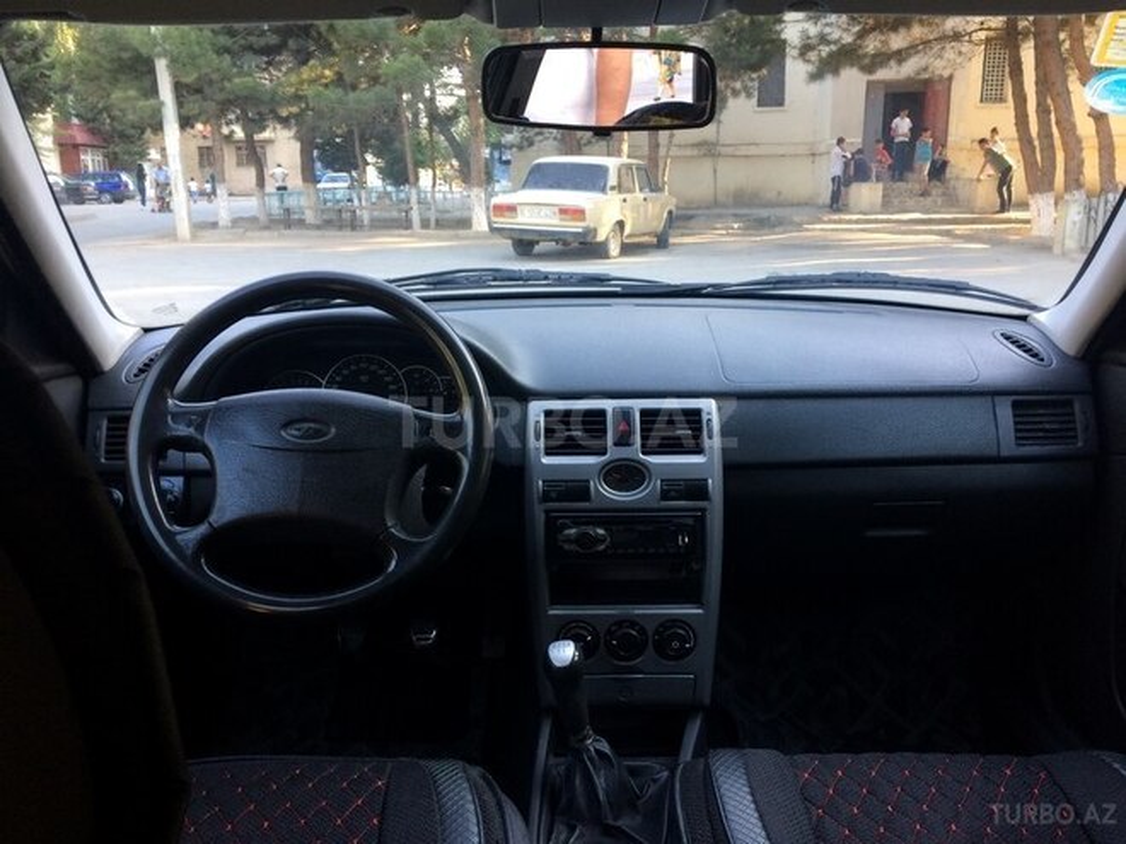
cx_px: 563
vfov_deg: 48.2
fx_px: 943
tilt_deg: -14.3
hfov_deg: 61.7
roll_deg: -0.4
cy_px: 422
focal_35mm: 29
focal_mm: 4.15
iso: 40
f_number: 2.2
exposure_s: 1/33
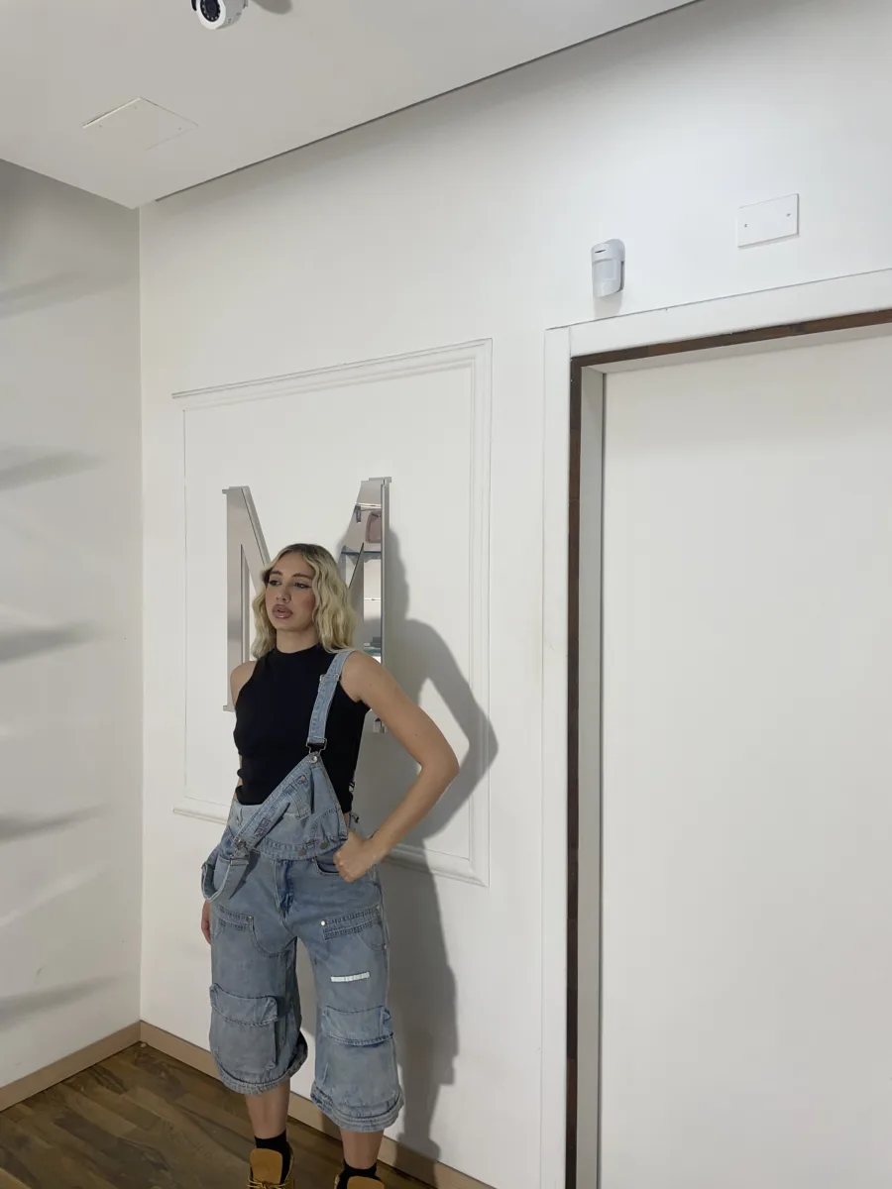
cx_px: 446
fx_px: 893
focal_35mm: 26
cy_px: 594
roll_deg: +0.0
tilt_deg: -1.0
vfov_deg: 67.3
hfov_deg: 53.1
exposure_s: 1/100
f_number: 1.6
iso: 32
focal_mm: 4.2
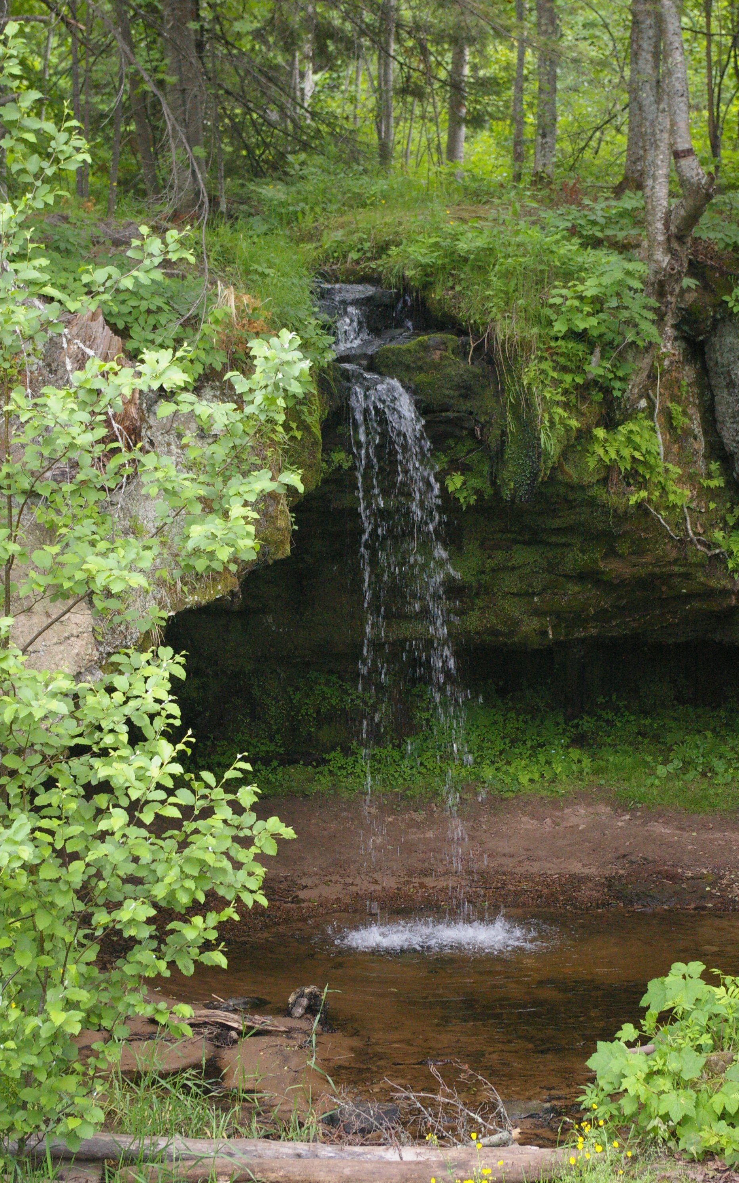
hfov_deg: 15.5
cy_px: 590
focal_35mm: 85
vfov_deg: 24.5
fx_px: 2723
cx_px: 390
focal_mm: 55
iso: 1600
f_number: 6.7
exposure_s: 1/90
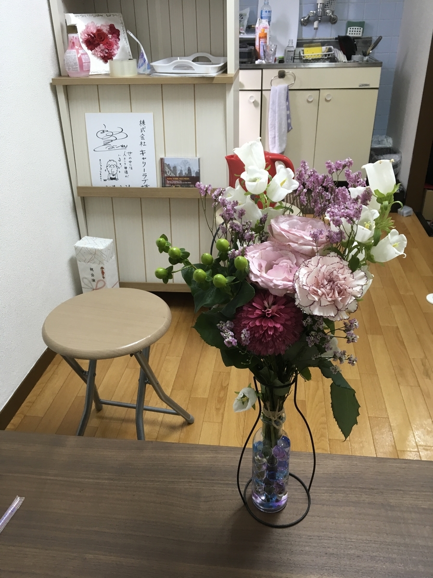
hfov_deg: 48.2
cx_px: 216
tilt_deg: -28.5
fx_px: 484
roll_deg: +0.7
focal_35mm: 29
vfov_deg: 61.7
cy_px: 289
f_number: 2.2
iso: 100
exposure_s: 1/33
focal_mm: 4.15
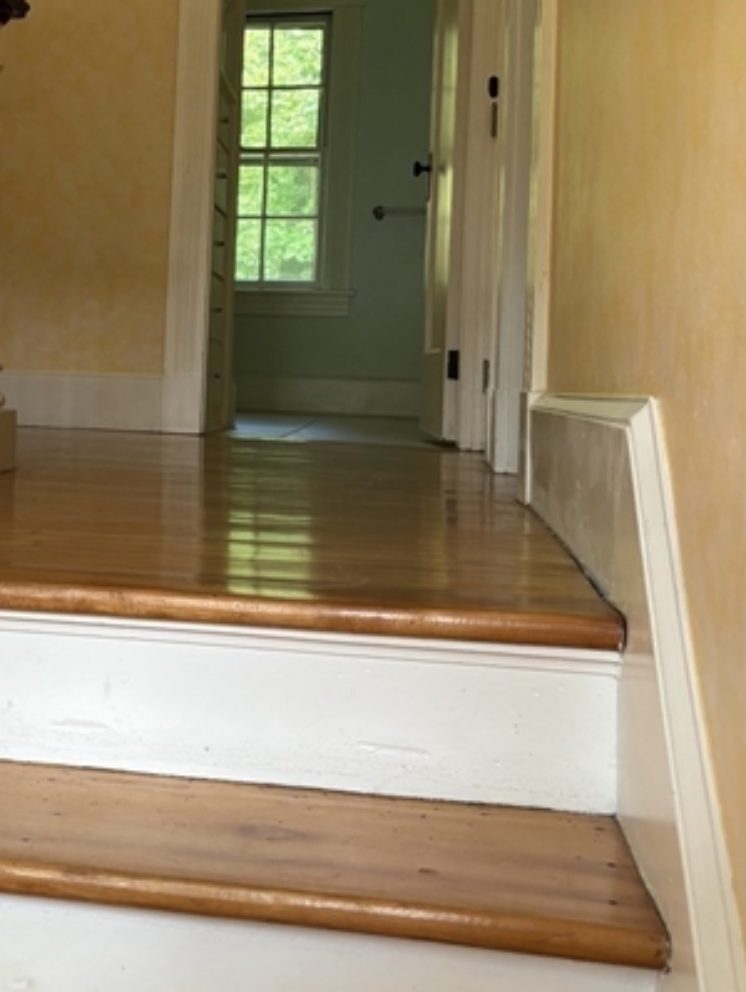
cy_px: 348
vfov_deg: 37.8
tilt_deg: +0.7
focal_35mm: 50
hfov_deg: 28.0
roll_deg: -2.9
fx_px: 1434
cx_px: 60
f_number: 1.6
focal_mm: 5.96
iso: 80
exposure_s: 1/121
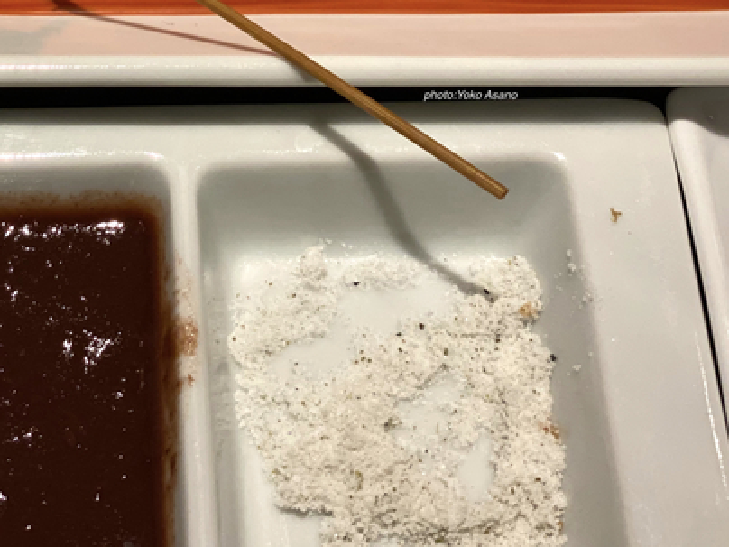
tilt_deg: -55.2
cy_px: 16
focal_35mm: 103
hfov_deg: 18.9
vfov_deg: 14.2
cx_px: 126
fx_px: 2169
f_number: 2
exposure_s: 1/50
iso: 125
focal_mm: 6
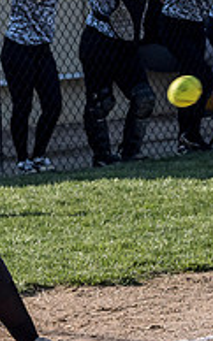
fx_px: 4121
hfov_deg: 2.9
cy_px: 103
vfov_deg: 4.7
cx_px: -153
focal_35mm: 443
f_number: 5
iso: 400
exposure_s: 1/1600
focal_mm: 70
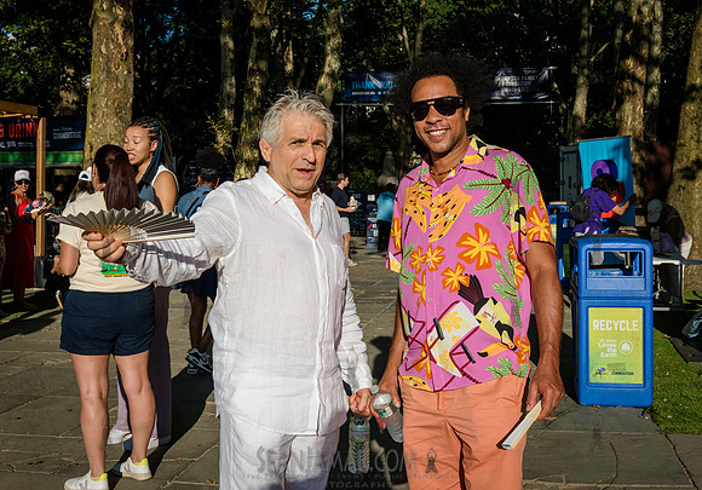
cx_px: 365
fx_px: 877
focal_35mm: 44
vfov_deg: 31.2
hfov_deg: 43.6
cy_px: 213
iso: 500
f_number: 9
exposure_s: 1/1000
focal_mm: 36
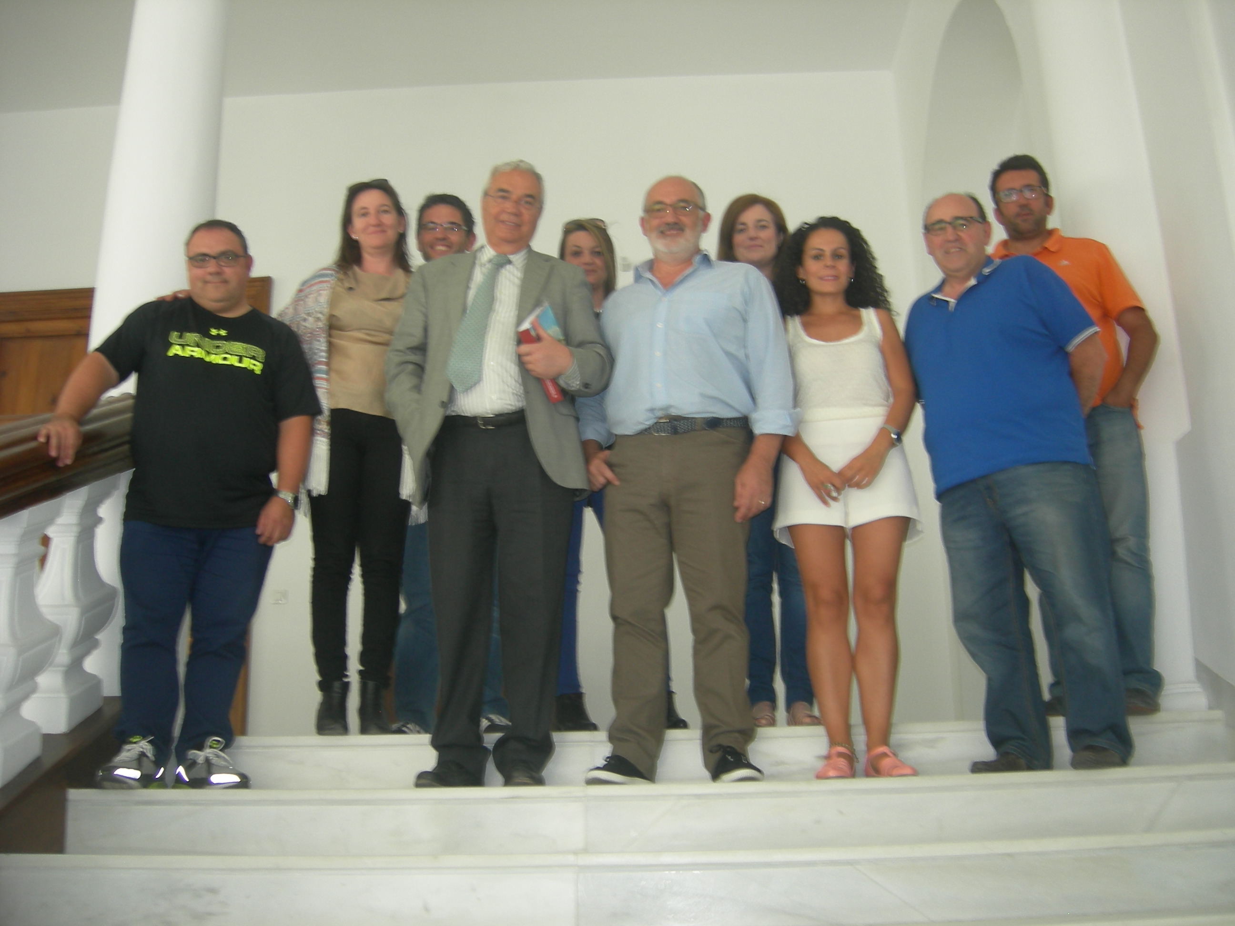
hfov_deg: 51.4
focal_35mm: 36
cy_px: 463
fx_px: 1284
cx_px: 618
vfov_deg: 39.7
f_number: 2.7
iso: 64
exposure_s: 1/30
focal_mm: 7.5
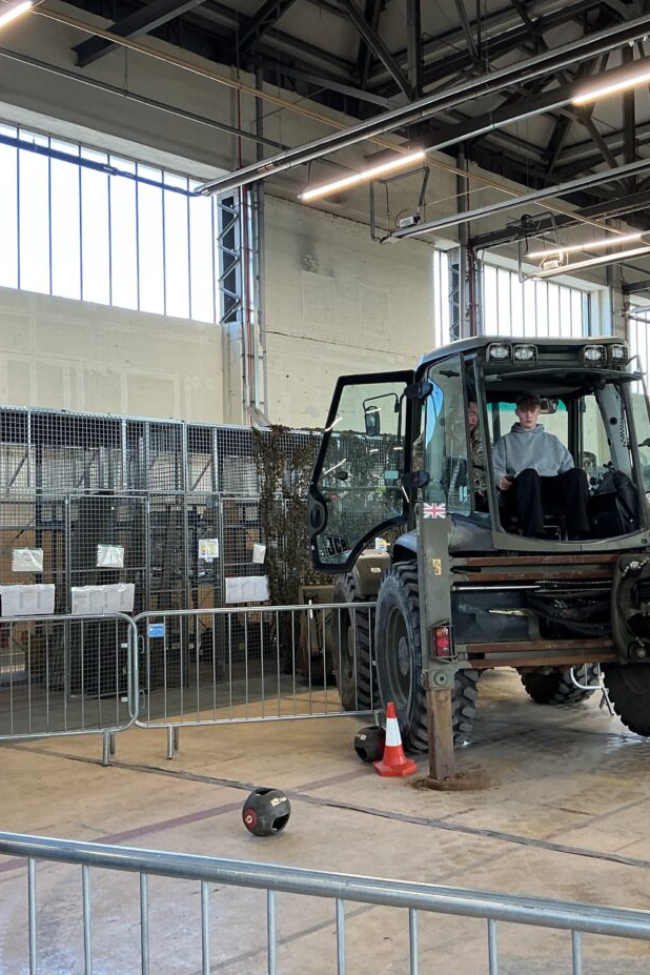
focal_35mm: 41
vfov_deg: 47.4
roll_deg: +1.7
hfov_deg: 32.5
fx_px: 1110
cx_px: 413
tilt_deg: +1.8
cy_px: 489
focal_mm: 3
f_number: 1.8
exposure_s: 1/60
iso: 40
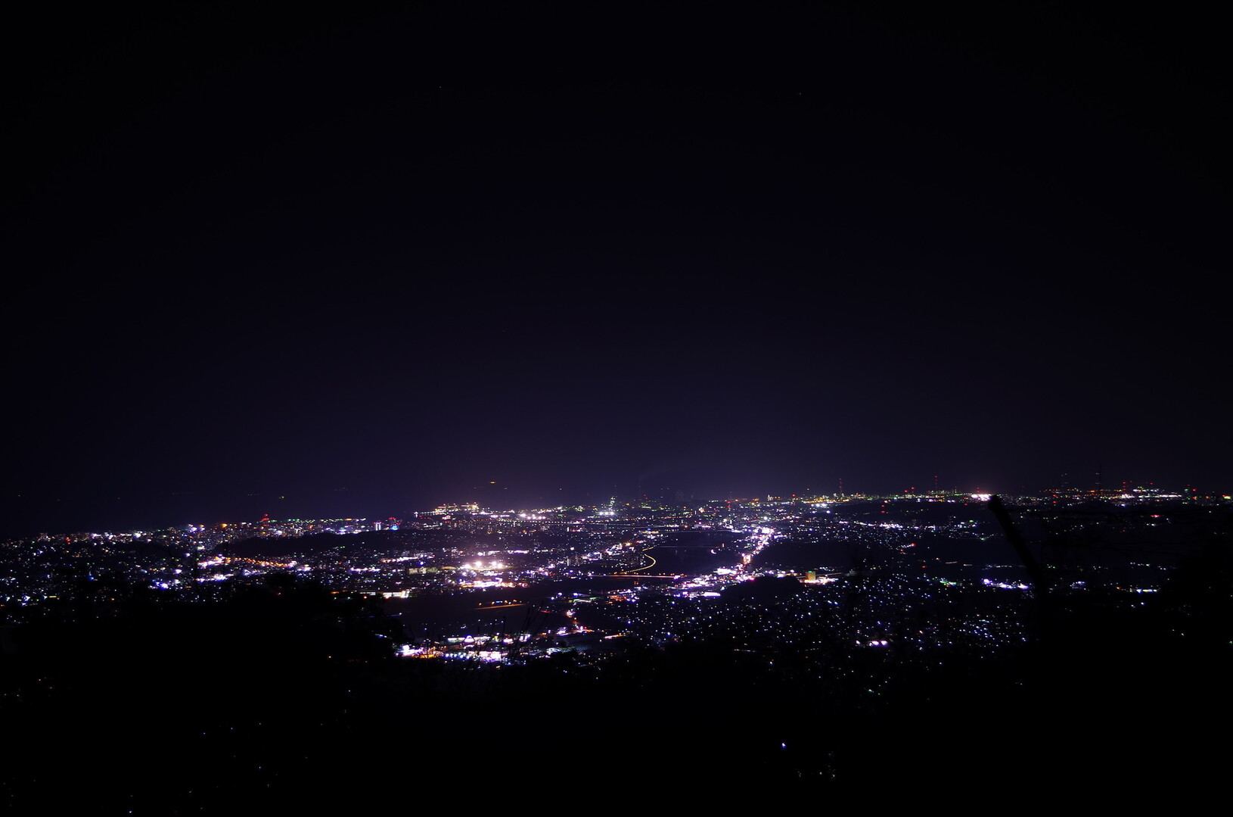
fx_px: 1333
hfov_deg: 49.6
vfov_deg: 34.1
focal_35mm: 39
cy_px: 408
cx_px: 616
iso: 100
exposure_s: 5
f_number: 4
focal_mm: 26.25
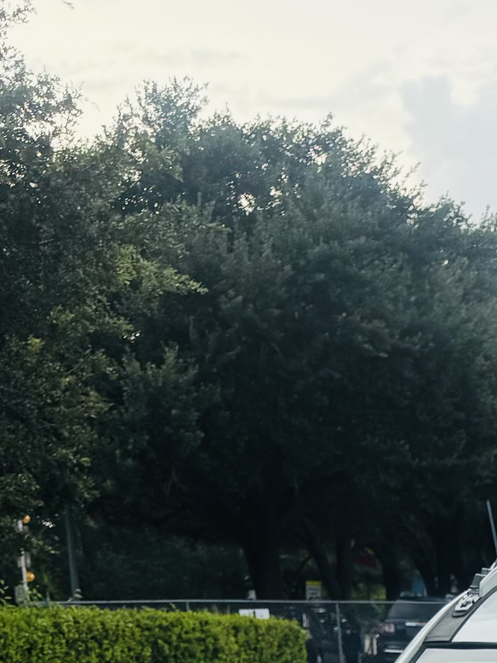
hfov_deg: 15.3
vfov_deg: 17.4
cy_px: 1220
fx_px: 1723
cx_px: 721
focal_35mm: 90
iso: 80
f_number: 1.78
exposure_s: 1/2331
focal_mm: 6.76
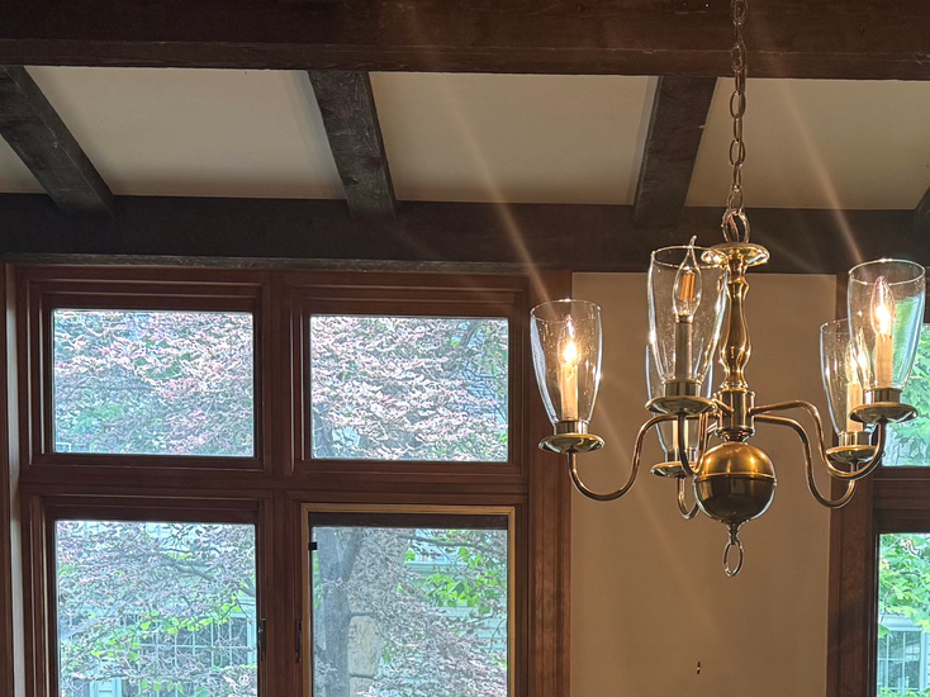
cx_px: 590
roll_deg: -0.4
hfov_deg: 28.9
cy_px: 918
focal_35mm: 67
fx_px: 1799
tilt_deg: -3.6
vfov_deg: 20.0
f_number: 1.78
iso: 160
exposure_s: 1/60
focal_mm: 6.76
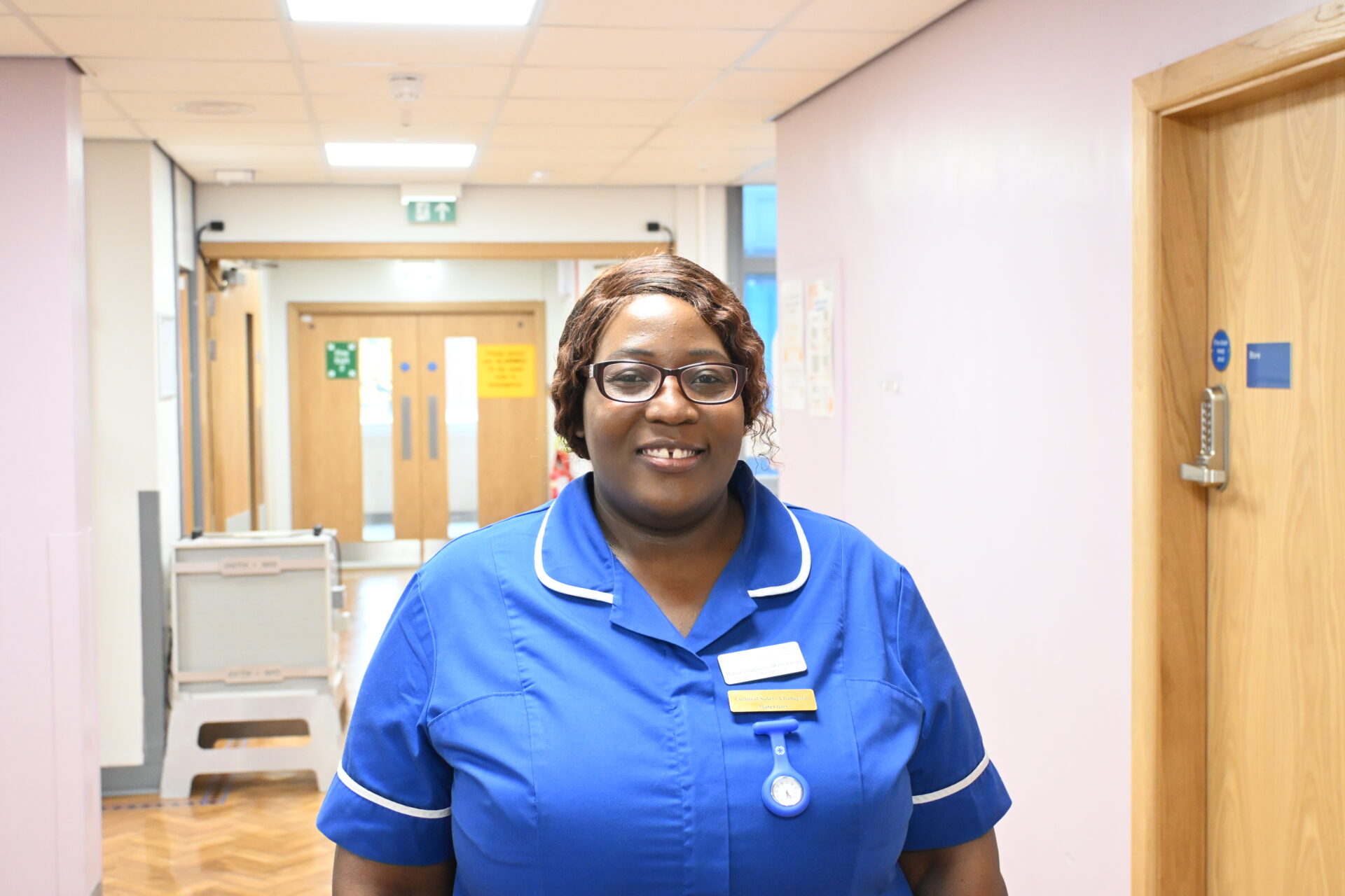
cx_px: 672
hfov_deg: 43.0
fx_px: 1709
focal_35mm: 46
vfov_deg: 29.4
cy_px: 448
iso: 3200
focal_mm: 30.5
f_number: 4.8
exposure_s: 1/60
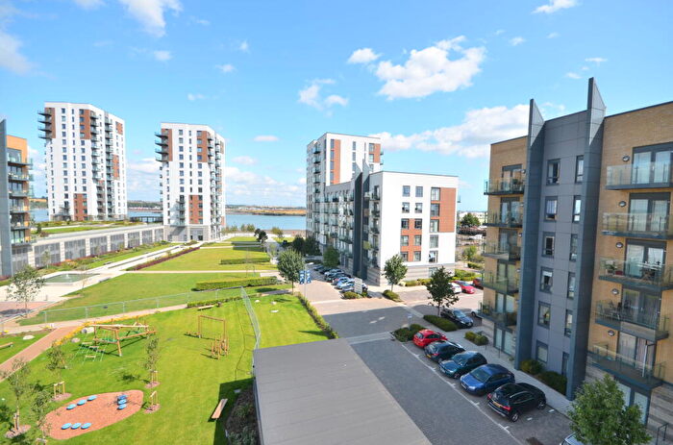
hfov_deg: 100.5
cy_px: 222
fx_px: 280
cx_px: 336
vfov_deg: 77.0
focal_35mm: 15
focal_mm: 10
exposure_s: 1/250
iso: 125
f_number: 8
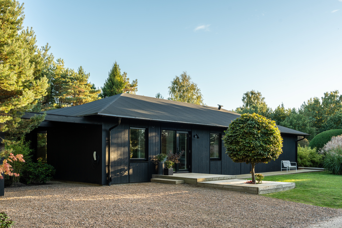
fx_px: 332
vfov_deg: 37.9
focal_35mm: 35
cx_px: 171
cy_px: 114
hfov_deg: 54.4
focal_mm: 35
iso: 100
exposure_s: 1/80
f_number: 8
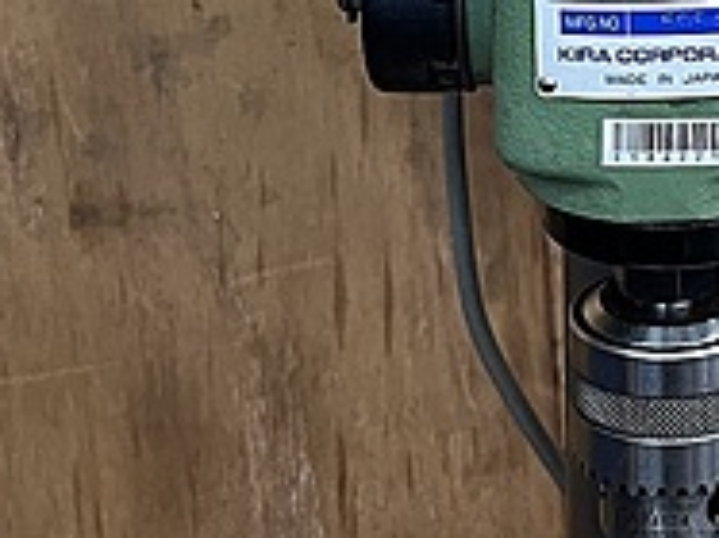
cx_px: 688
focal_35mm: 89
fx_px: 1847
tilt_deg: -11.3
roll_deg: +0.9
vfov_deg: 15.6
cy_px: -192
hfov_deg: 21.4
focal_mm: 5.1
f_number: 1.6
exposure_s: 1/60
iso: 200
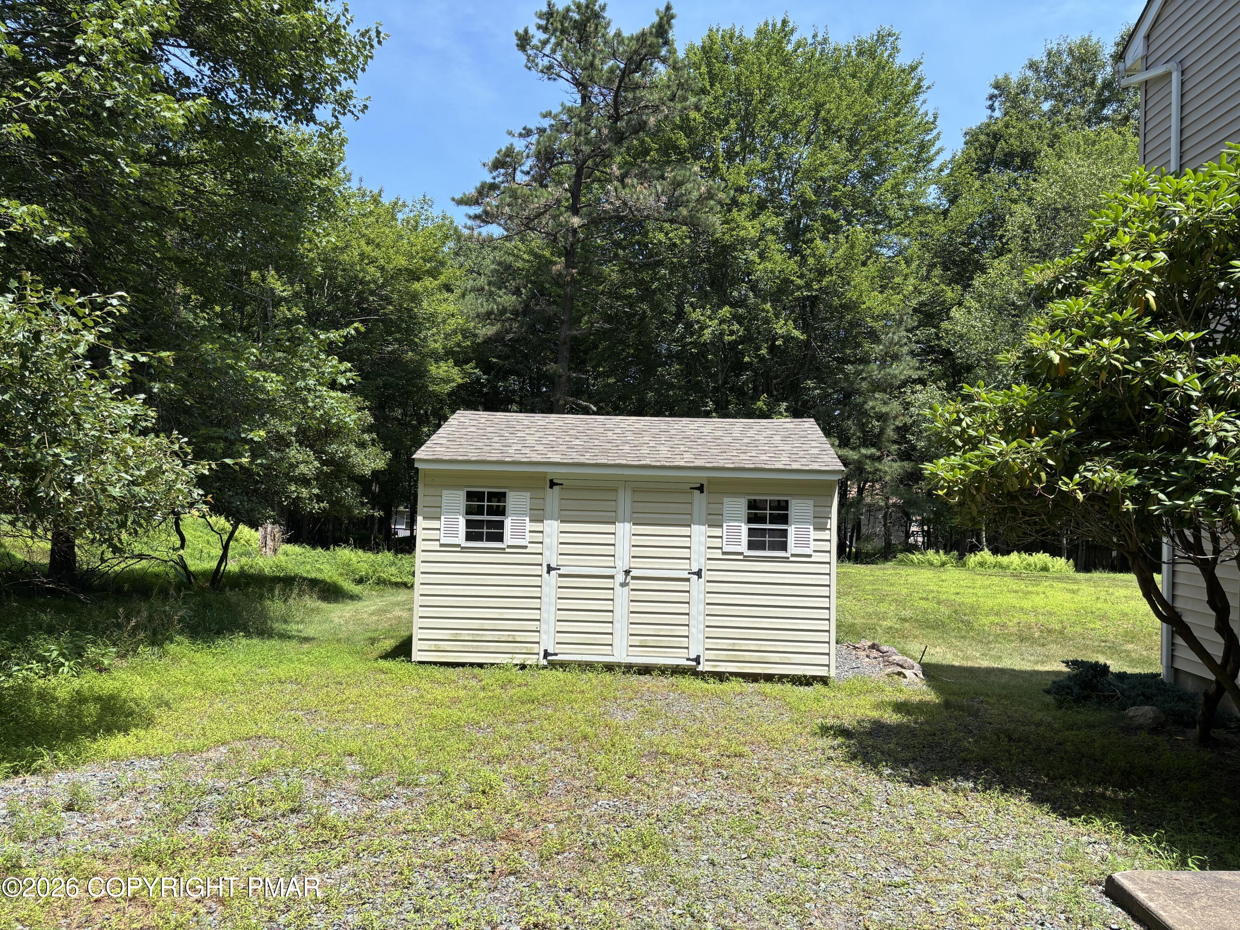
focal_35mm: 26
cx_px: 620
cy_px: 465
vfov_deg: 53.1
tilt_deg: +0.9
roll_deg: -1.8
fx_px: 931
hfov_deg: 67.3
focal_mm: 5.96
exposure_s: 1/1695
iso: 50
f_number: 1.6
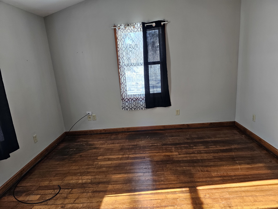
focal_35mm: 23
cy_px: 104
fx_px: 185
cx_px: 139
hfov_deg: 73.9
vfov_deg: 58.9
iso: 200
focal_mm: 6.3
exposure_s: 1/207
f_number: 1.7
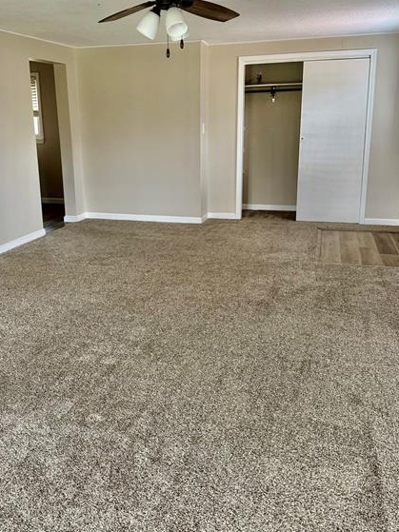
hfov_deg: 42.8
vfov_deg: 55.2
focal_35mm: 33
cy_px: 238
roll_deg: +1.5
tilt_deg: -11.6
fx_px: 507
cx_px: 174
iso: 320
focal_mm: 6.76
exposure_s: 1/60
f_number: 1.78
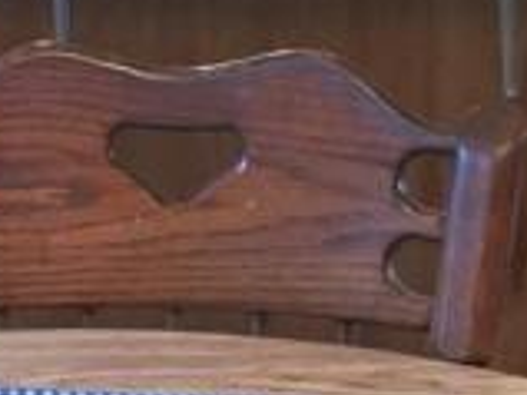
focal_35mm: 187
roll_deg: -1.2
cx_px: 162
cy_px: -448
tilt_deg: -5.6
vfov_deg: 7.5
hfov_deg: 10.6
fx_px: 2845
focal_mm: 4.15
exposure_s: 1/30
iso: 160
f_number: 2.2
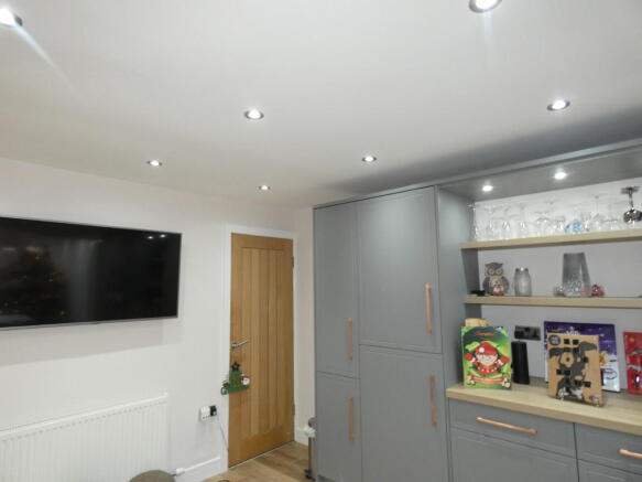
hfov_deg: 81.8
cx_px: 321
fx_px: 371
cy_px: 241
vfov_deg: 66.0
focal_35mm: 20
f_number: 2.8
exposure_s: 1/50
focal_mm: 3.6
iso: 500
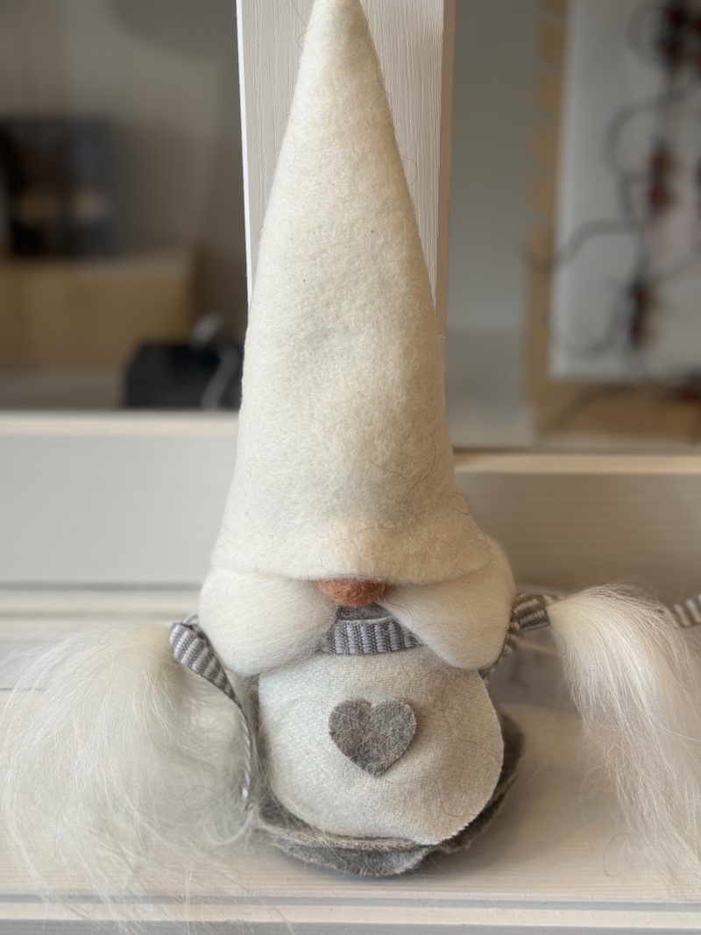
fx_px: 1296
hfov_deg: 30.3
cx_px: 350
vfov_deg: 39.7
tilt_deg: -24.4
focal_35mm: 48
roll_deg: +0.9
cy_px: 468
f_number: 1.78
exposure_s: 1/60
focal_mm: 6.76
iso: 50
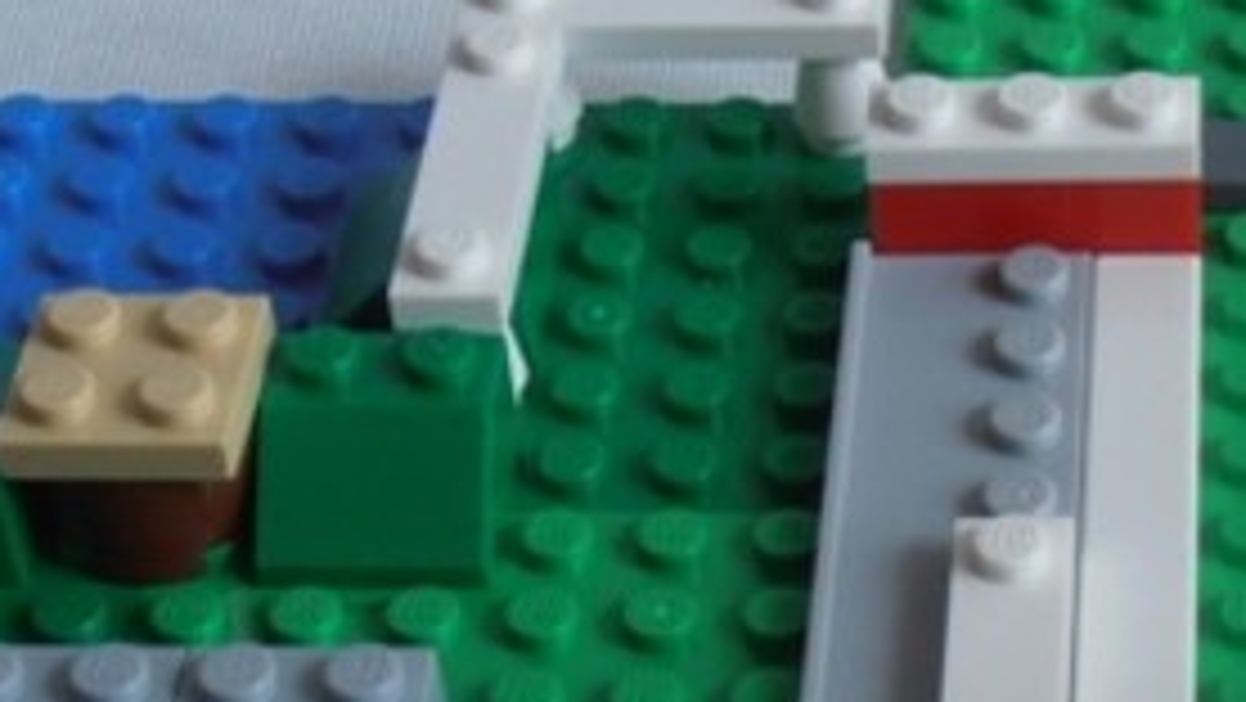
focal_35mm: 131
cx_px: 1152
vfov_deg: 9.2
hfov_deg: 16.1
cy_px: 740
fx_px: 4329
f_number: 3.9
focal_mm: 6.61
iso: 80
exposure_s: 1/80
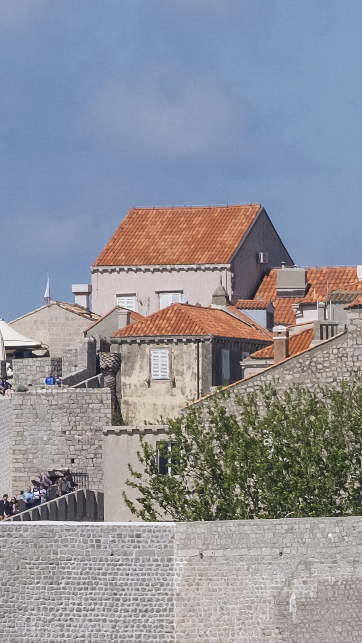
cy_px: 647
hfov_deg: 1.5
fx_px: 13904
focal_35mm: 815
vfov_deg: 2.6
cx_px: 750
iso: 200
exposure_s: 1/500
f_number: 9
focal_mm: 140
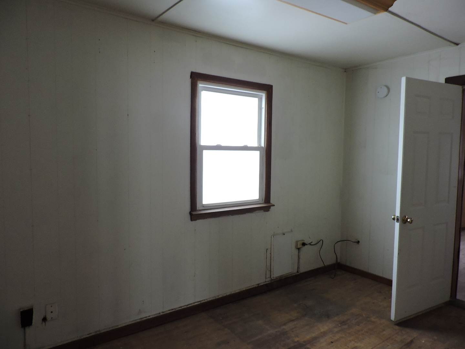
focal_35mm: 24
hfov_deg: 71.6
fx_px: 322
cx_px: 232
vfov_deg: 56.8
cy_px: 174
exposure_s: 1/30
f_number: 3
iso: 280
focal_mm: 4.3
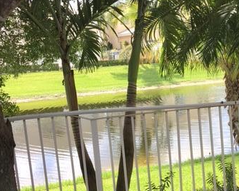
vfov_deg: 28.1
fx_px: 382
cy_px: 109
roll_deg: +2.4
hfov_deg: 34.3
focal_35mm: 54
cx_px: 169
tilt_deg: -9.1
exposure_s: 1/358
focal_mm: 4.15
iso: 25
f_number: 2.2
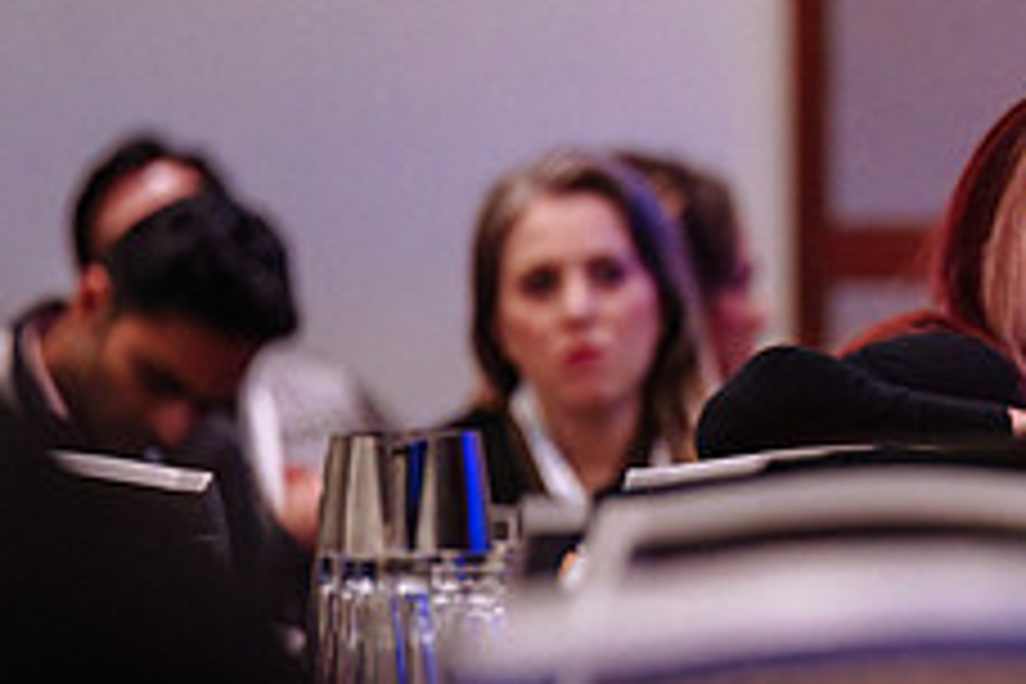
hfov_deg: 3.7
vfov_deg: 2.5
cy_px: 463
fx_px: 15987
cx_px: 1074
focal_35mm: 561
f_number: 2.8
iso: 2500
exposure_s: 1/200
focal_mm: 200
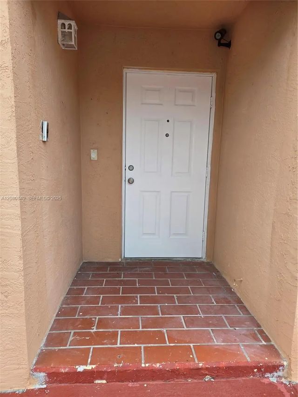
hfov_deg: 58.9
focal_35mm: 23
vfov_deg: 73.9
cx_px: 149
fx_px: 264
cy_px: 198
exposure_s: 1/861
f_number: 1.8
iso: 80
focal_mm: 5.4
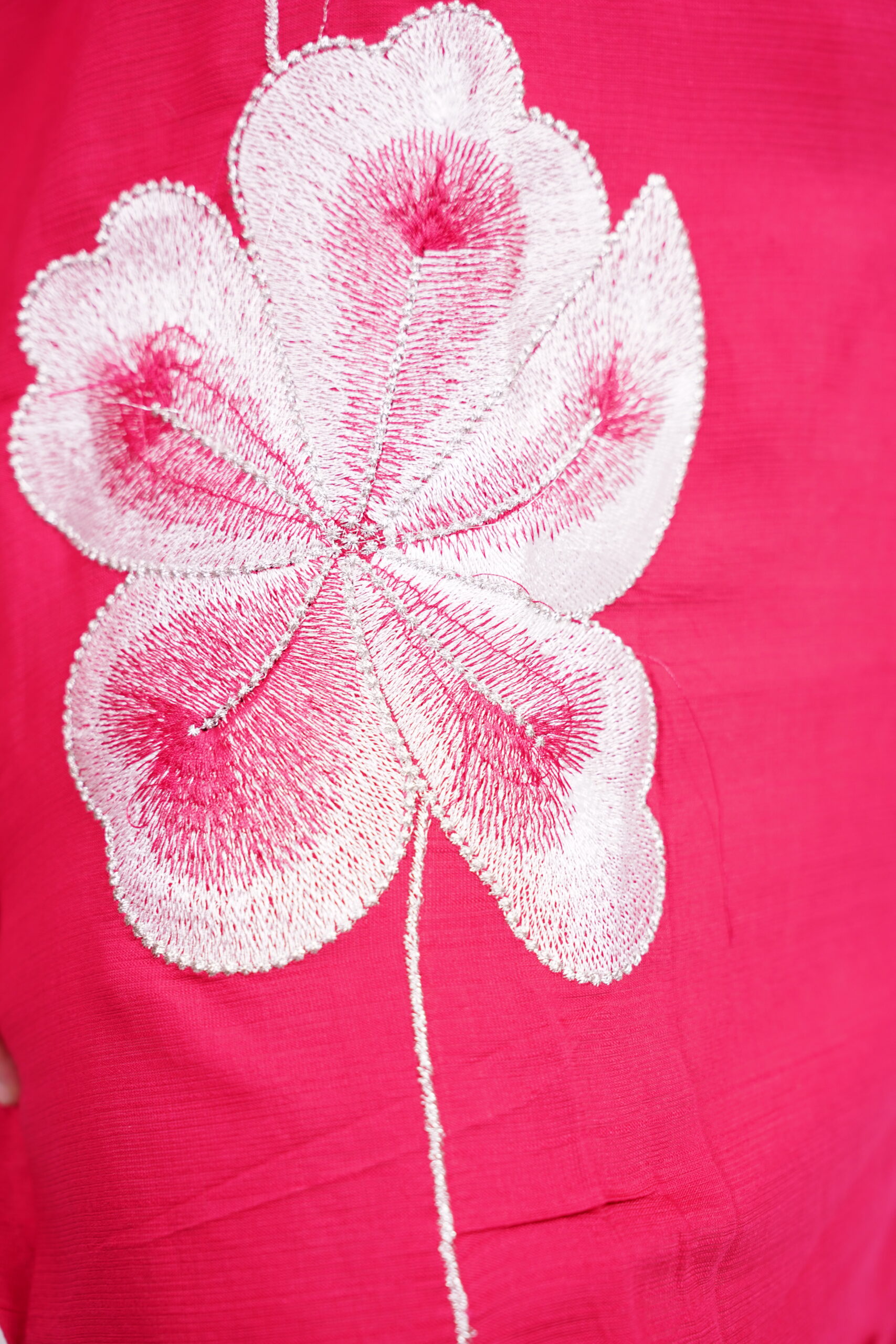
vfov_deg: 45.2
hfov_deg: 31.1
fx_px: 1612
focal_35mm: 43
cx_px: 448
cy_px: 672
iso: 500
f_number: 4
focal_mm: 43.2
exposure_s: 1/50
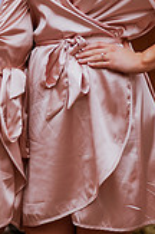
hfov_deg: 5.8
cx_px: 28
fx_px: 1524
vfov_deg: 8.7
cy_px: -37
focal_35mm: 235
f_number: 1.8
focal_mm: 85
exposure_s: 1/2000
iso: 125
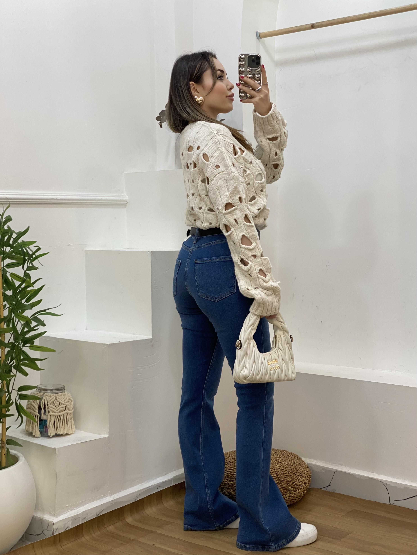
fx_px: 835
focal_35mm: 52
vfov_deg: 36.8
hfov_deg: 28.0
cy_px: 278
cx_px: 208
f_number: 2
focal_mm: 6
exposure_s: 1/100
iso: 80
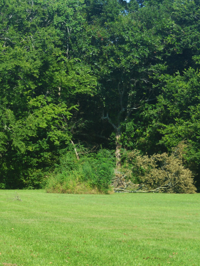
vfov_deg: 13.5
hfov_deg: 9.6
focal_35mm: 146
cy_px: 140
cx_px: -176
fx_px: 1128
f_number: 7.1
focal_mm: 35
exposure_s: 1/200
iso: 100
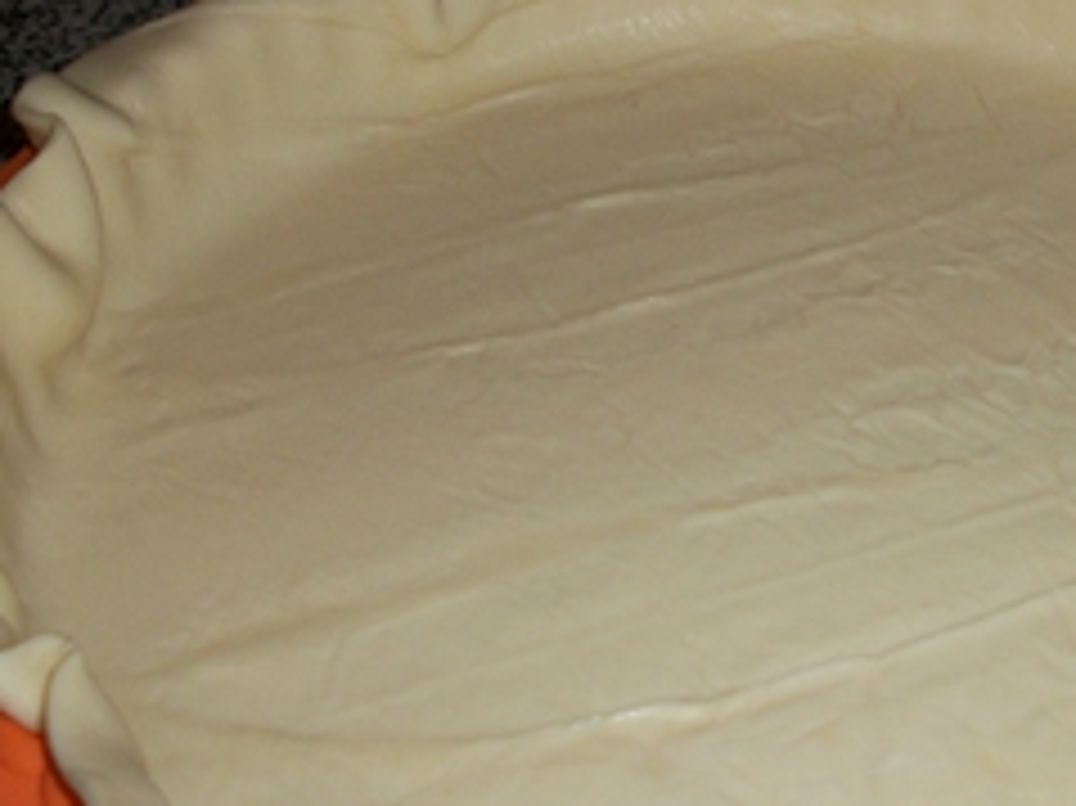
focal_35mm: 66
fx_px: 2051
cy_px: 500
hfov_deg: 29.0
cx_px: 801
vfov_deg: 22.2
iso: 80
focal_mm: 6.3
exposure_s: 1/30
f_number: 3.1
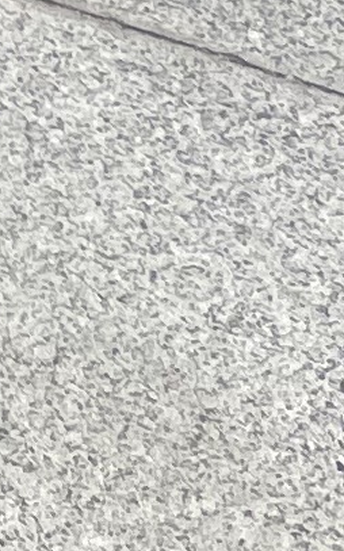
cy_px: -1030
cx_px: -952
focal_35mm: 273
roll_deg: -1.3
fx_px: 4099
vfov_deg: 7.0
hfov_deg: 4.5
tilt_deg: -20.0
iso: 32
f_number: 1.6
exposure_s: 1/1742
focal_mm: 4.2
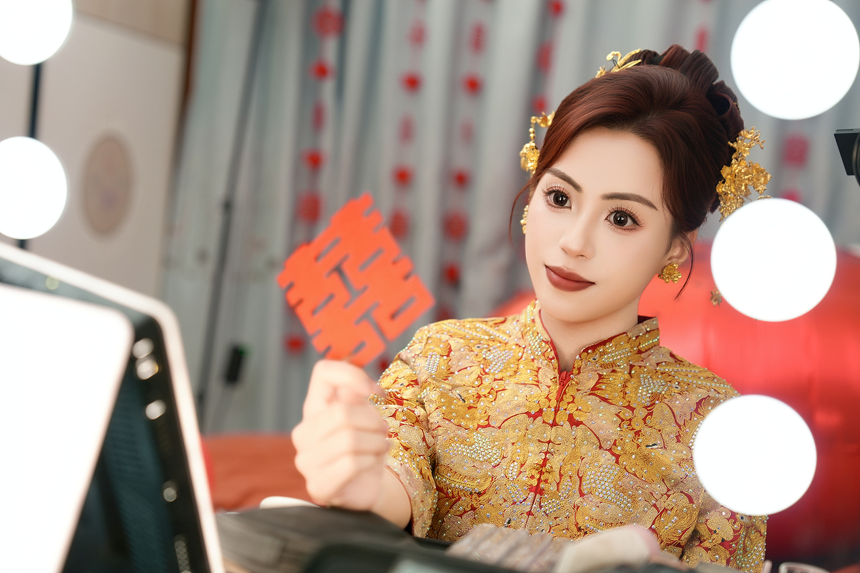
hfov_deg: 31.9
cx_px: 430
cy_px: 286
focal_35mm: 63
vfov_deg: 21.6
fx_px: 1505
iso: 200
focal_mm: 63
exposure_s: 1/100
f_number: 2.8
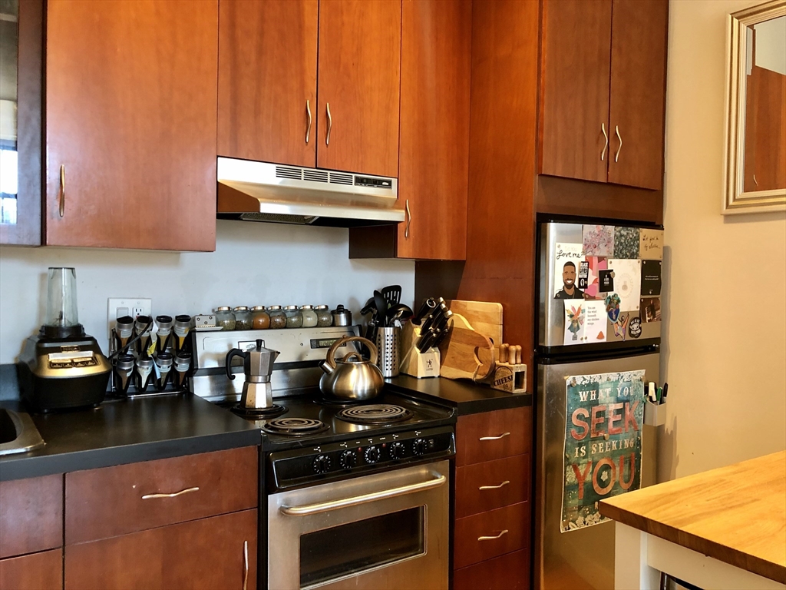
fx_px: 636
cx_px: 393
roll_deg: -0.2
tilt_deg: -2.8
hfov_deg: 63.4
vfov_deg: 49.7
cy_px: 295
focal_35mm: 28
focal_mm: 4
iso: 64
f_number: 1.8
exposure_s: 1/15
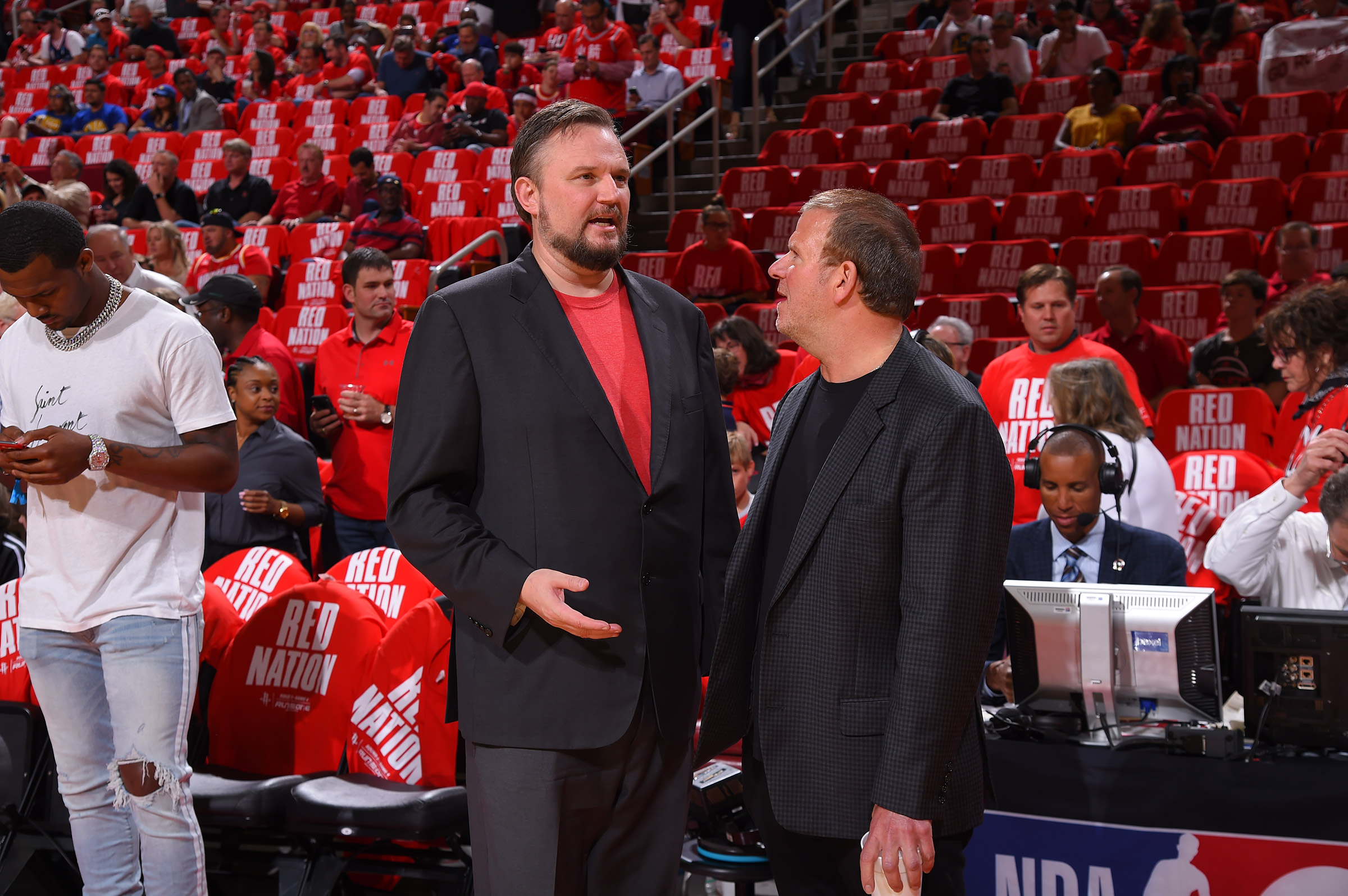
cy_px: 448
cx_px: 674
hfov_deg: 34.5
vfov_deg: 23.4
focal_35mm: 58
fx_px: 2170
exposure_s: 1/250
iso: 320
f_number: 6.3
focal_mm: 58
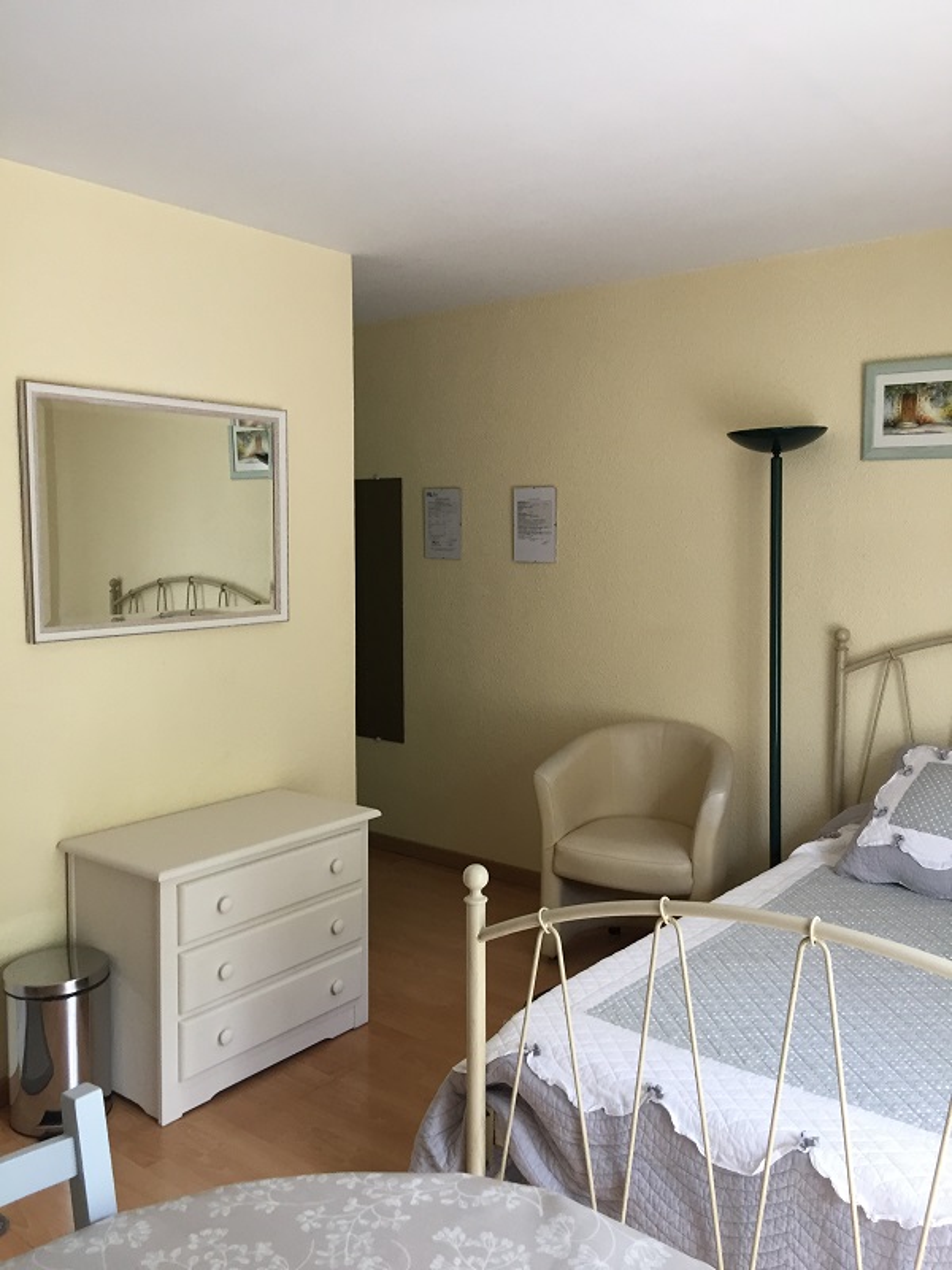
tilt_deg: -5.5
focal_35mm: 29
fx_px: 1063
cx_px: 476
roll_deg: +0.2
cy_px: 635
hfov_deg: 48.2
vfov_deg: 61.7
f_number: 2.2
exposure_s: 1/33
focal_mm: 4.15
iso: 64
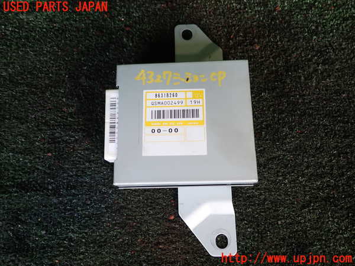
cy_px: 133
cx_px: 178
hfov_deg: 60.0
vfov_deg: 46.8
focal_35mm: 30
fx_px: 308
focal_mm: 5.4
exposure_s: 1/60
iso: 125
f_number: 2.3
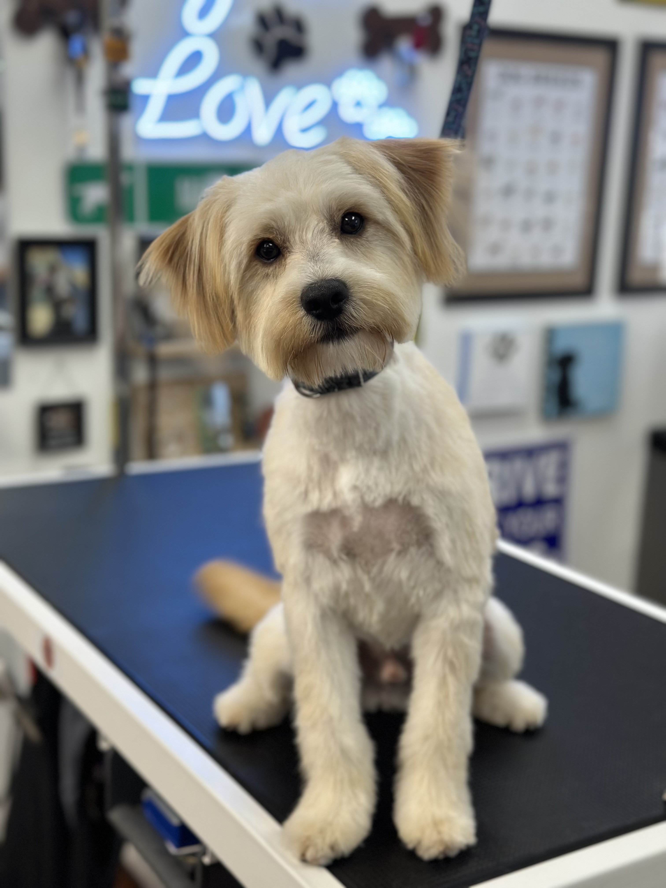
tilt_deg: -11.2
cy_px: 444
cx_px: 333
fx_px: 1231
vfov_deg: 39.7
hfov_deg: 30.3
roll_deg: -3.0
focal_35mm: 48
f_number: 1.78
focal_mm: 6.86
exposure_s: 1/118
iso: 100
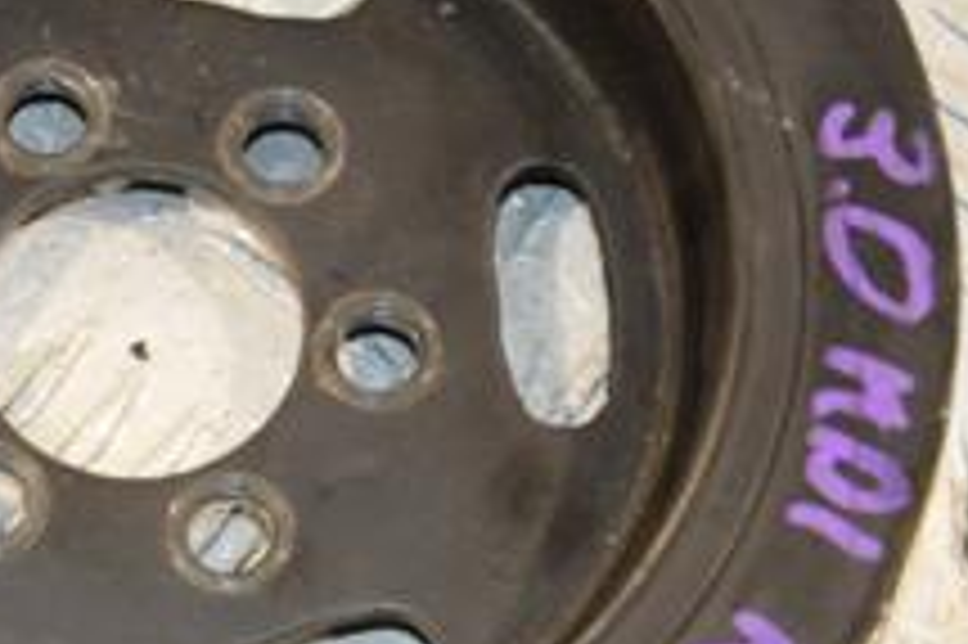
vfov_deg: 6.8
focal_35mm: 201
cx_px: -77
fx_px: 5400
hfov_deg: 10.1
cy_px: 297
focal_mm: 48
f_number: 6.3
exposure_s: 1/200
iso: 800
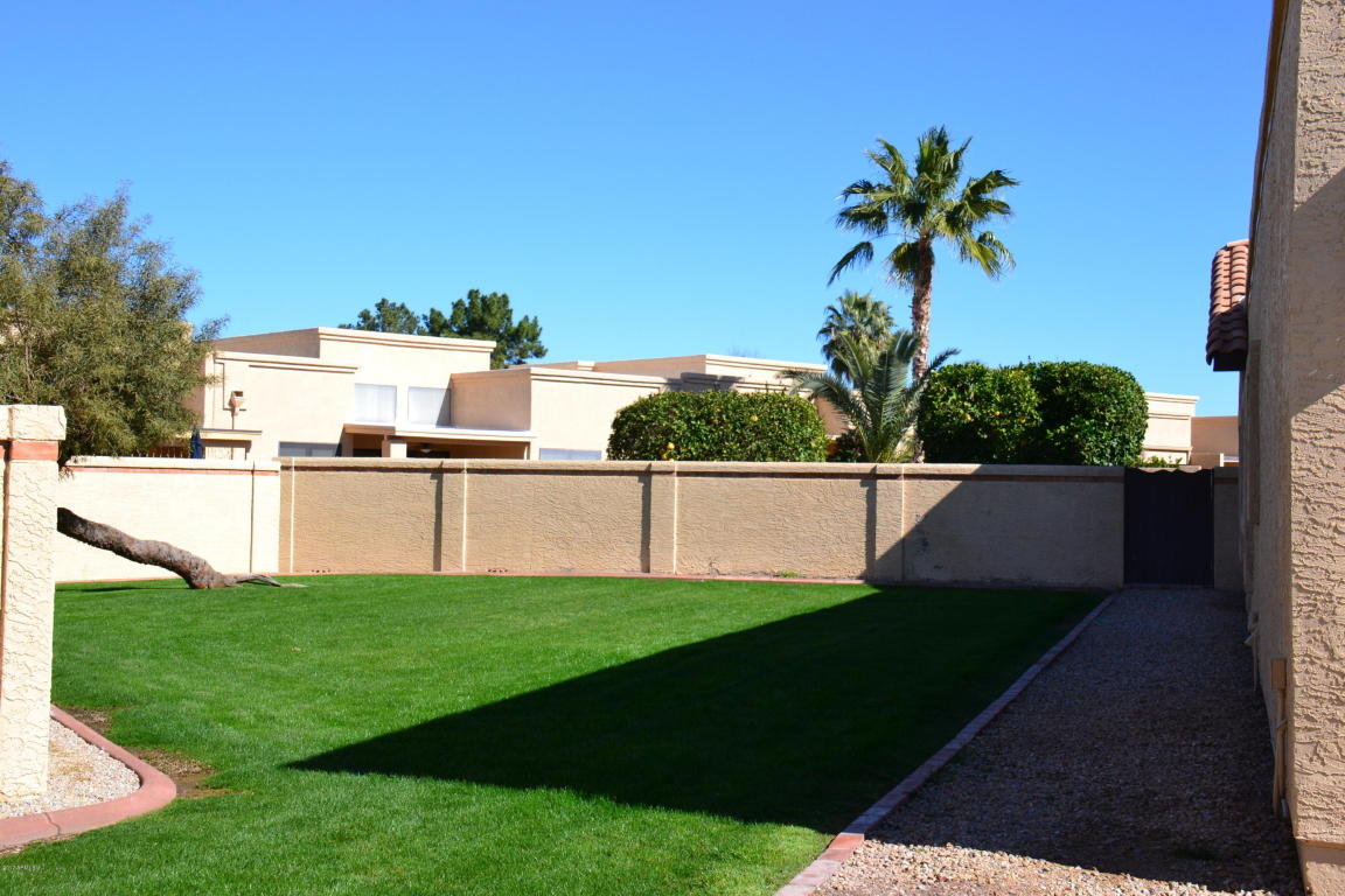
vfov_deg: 29.9
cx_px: 672
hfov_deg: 43.6
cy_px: 448
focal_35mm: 45
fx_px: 1681
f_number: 11
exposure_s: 1/400
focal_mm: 30
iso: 400
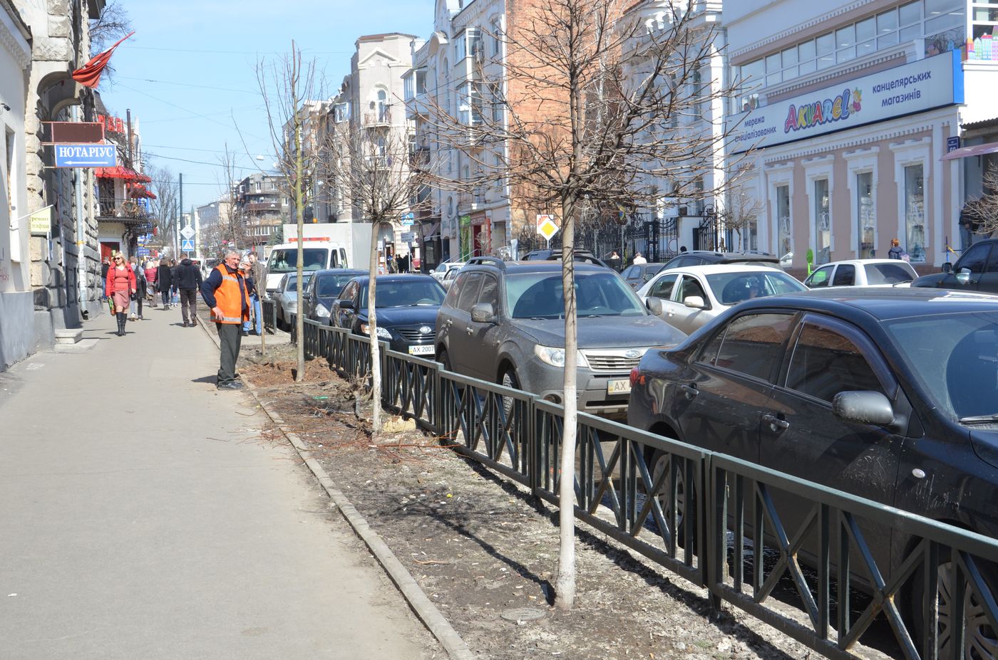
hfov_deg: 46.5
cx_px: 499
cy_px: 330
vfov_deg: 31.8
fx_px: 1162
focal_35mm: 42
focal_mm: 28
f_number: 13
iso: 500
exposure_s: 1/400
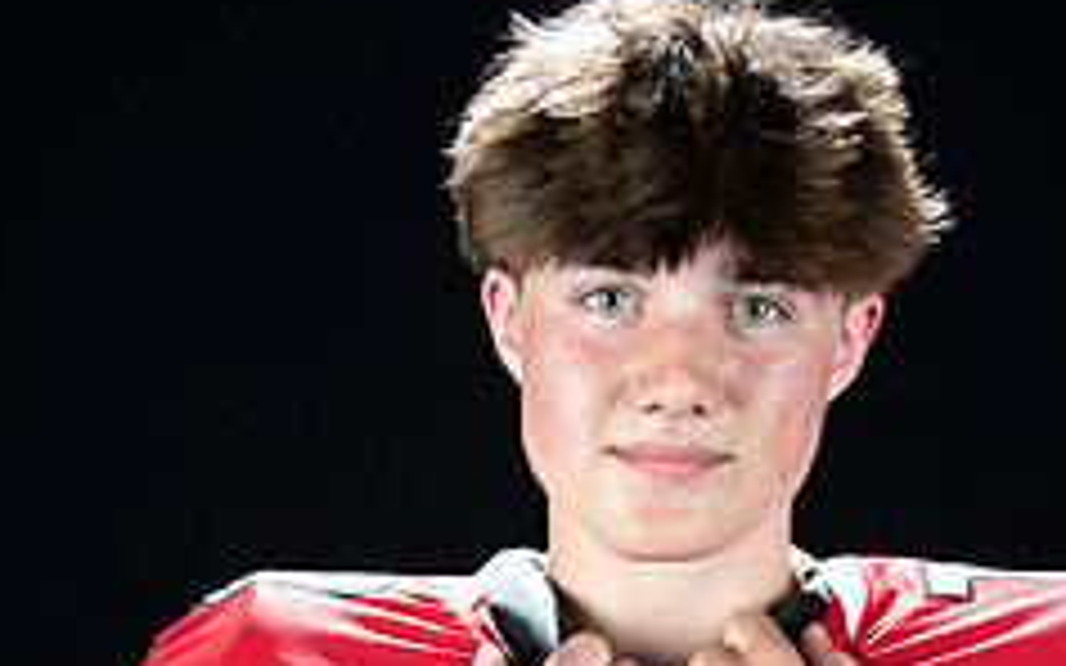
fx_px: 3485
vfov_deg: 10.7
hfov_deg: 17.4
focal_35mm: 120
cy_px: 873
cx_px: 643
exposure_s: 1/160
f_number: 9
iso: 320
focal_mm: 62
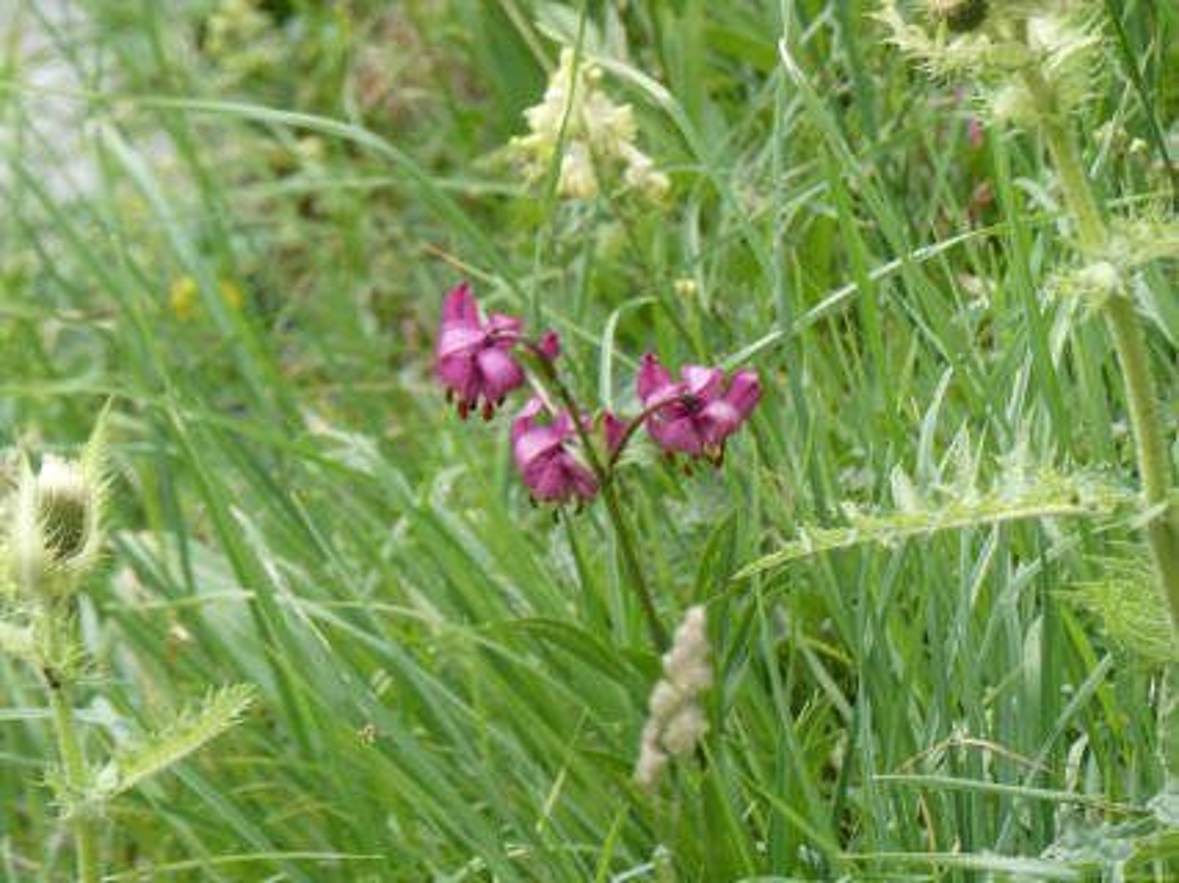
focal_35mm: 773
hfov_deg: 2.6
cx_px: 590
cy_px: 442
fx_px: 26321
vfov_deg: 1.9
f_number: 6.4
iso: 200
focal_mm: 129
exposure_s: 1/125
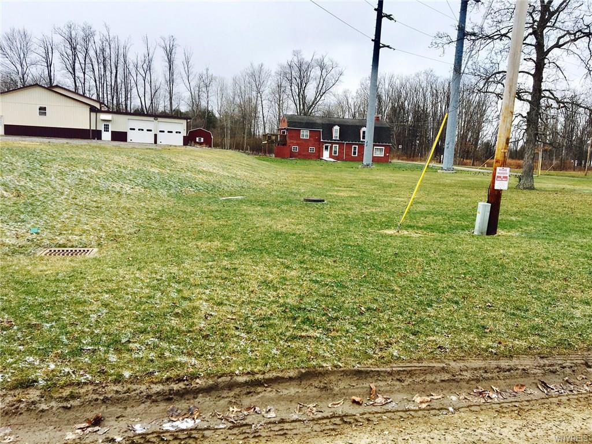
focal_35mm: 29
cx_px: 296
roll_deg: -2.8
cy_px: 222
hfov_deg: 61.7
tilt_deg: -6.6
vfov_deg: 48.2
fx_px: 496
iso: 25
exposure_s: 1/836
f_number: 2.2
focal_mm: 4.15
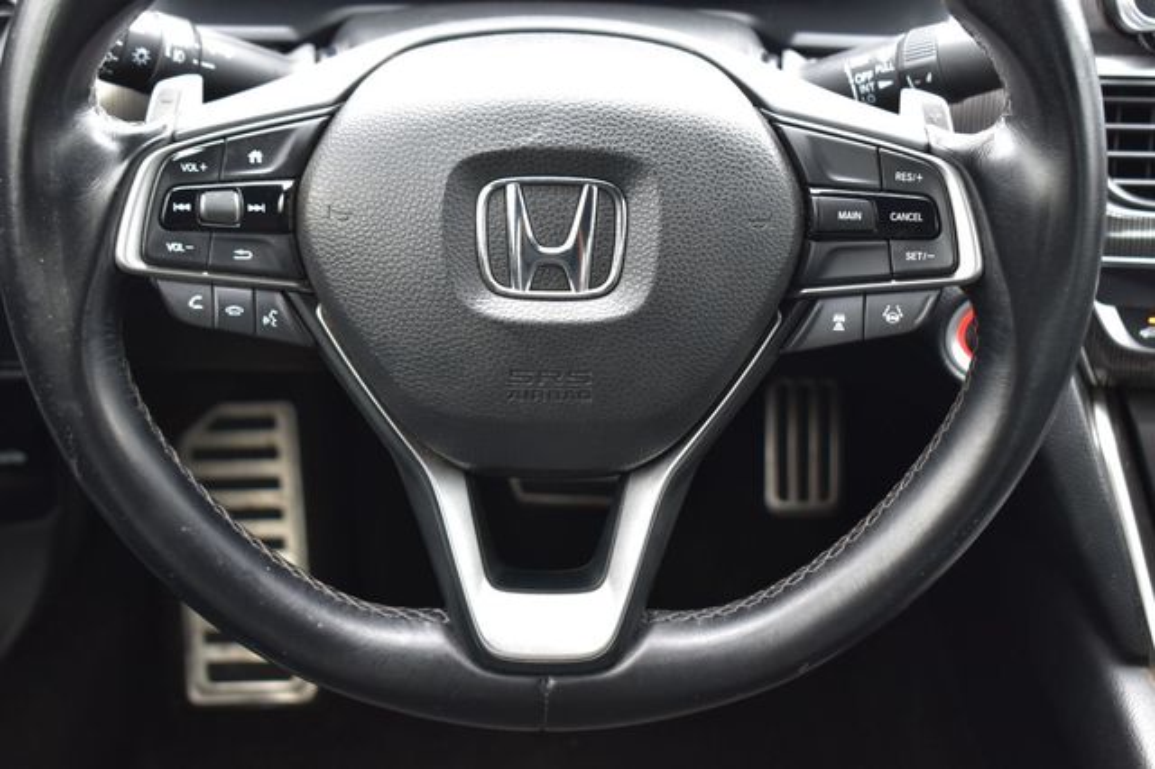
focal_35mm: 60
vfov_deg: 22.6
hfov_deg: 33.4
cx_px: 578
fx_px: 1924
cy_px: 384
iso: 400
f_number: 6.3
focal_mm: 40
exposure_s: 1/20
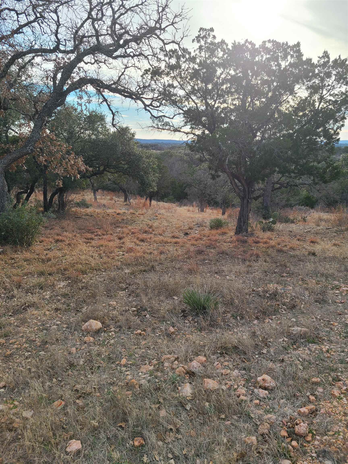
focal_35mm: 26
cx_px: 174
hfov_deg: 53.1
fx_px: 349
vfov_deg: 67.3
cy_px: 232
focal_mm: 5.4
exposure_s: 1/1102
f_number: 1.8
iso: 40
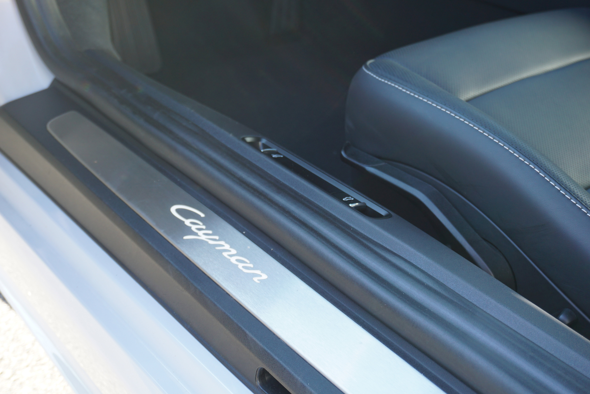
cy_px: 197
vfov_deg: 31.9
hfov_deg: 46.4
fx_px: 688
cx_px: 295
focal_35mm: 42
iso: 200
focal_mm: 28
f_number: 4.5
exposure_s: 1/60
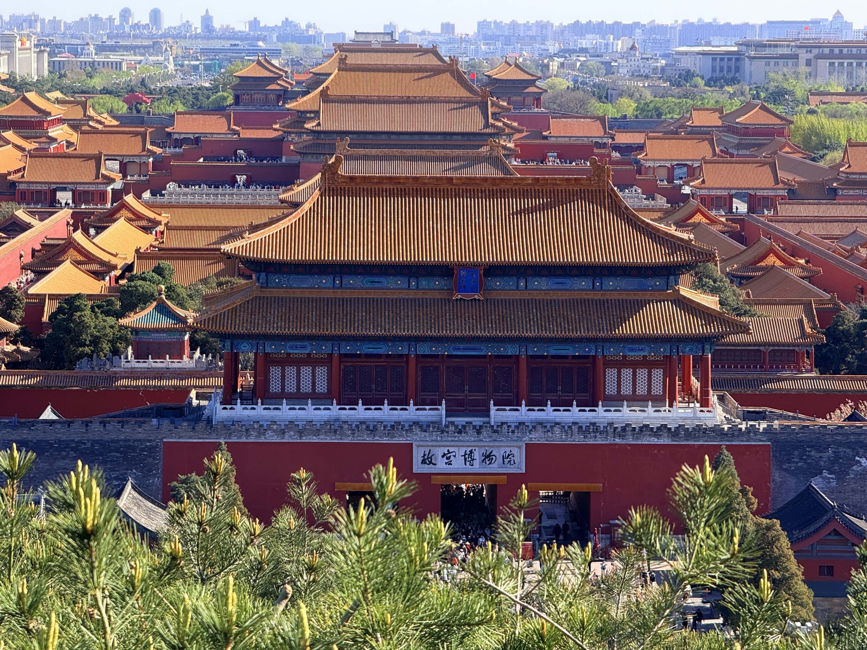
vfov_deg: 12.3
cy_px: 325
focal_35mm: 120
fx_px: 3006
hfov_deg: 16.4
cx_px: 434
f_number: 2.8
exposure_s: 1/728
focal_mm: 15.66
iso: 64
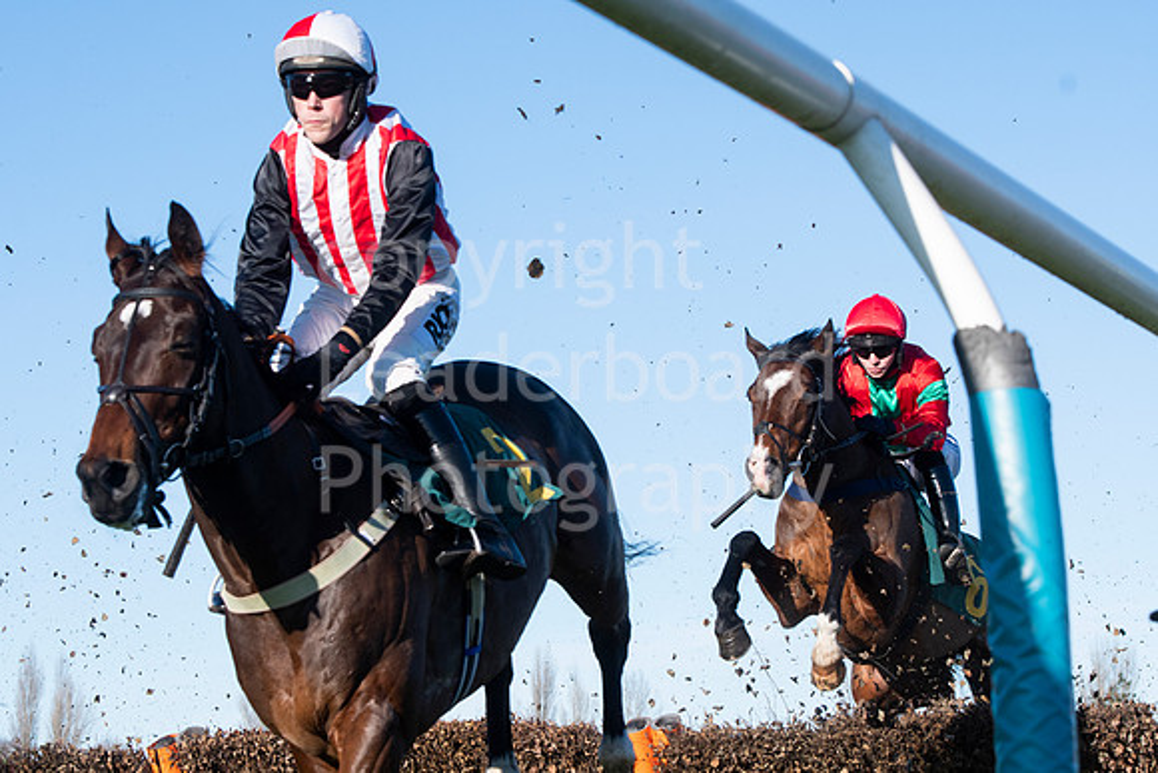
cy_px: 386
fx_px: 3378
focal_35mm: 105
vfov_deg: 13.0
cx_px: 579
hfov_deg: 19.5
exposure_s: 1/1600
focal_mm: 70
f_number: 8
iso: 400
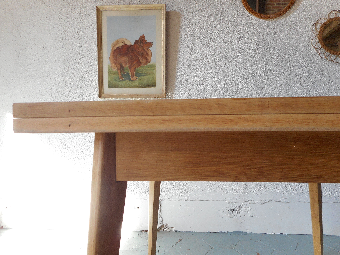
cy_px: 128
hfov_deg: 69.4
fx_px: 246
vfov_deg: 54.9
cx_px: 170
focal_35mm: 25
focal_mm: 4.5
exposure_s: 1/30
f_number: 3.7
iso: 110
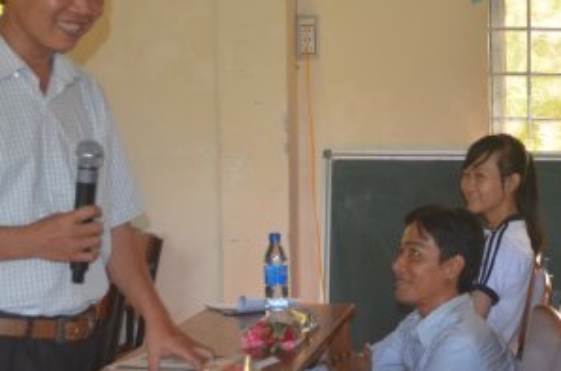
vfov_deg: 15.6
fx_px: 1352
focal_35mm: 87
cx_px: 489
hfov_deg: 22.9
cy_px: 198
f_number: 4.2
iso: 900
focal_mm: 26
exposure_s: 1/60
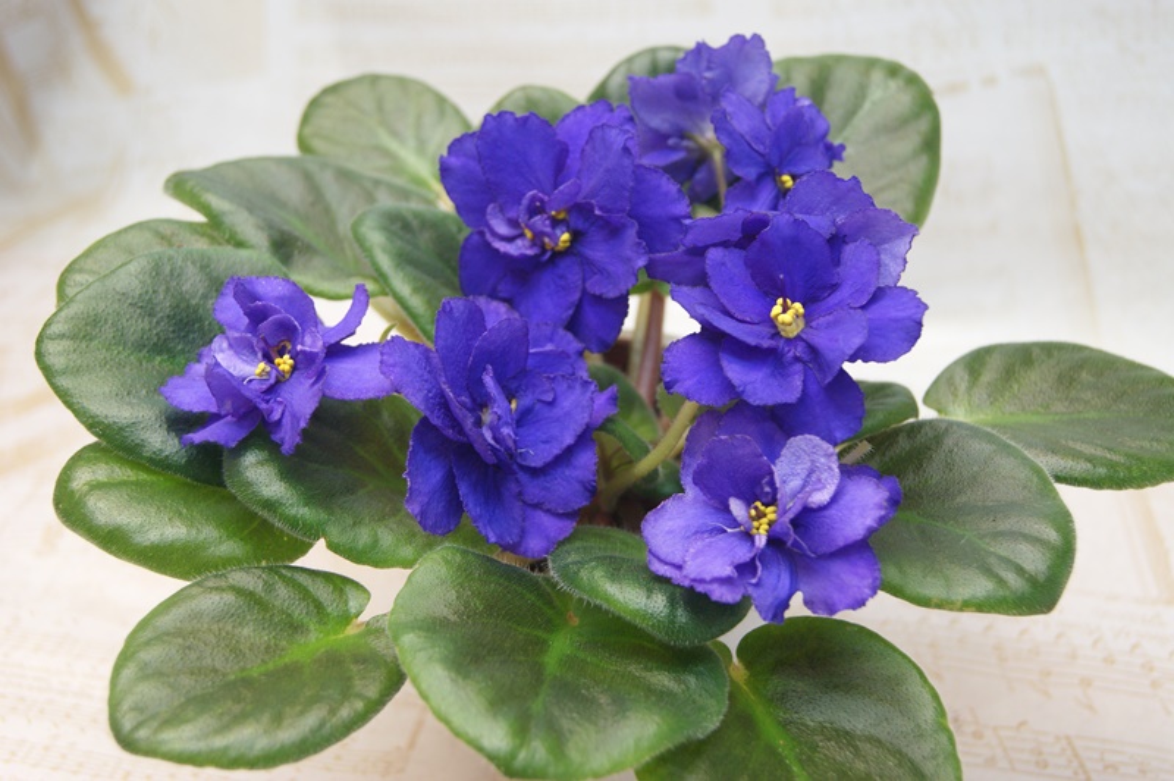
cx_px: 587
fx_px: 1955
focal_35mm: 60
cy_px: 390
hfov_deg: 33.4
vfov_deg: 22.6
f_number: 5
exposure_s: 1/30
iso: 400
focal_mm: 40
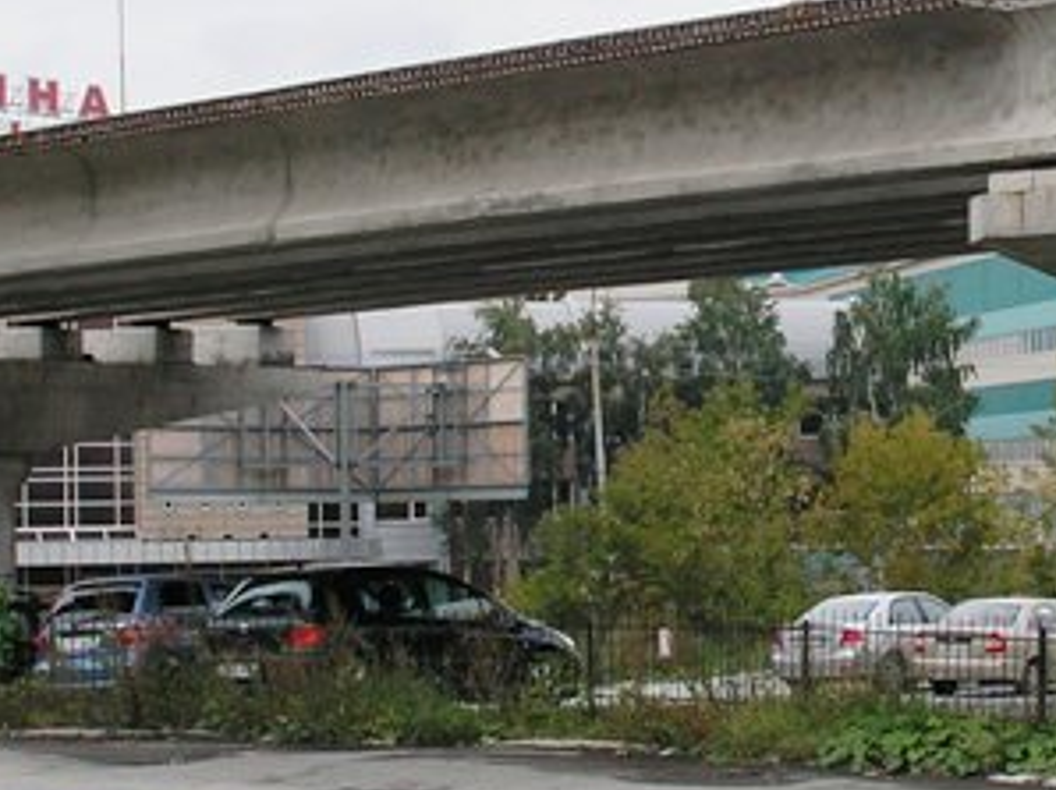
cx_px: 702
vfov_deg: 12.2
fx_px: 3688
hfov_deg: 16.3
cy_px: 312
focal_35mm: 121
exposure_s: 1/200
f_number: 4.8
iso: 50
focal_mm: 7.6
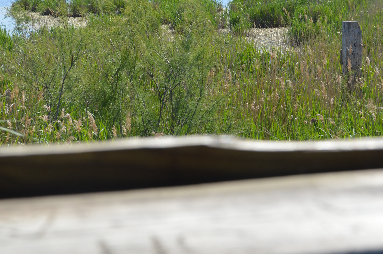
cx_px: 147
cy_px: 15
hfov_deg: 20.0
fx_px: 1084
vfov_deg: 13.3
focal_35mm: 102
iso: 100
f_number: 8
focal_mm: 35
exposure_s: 1/250
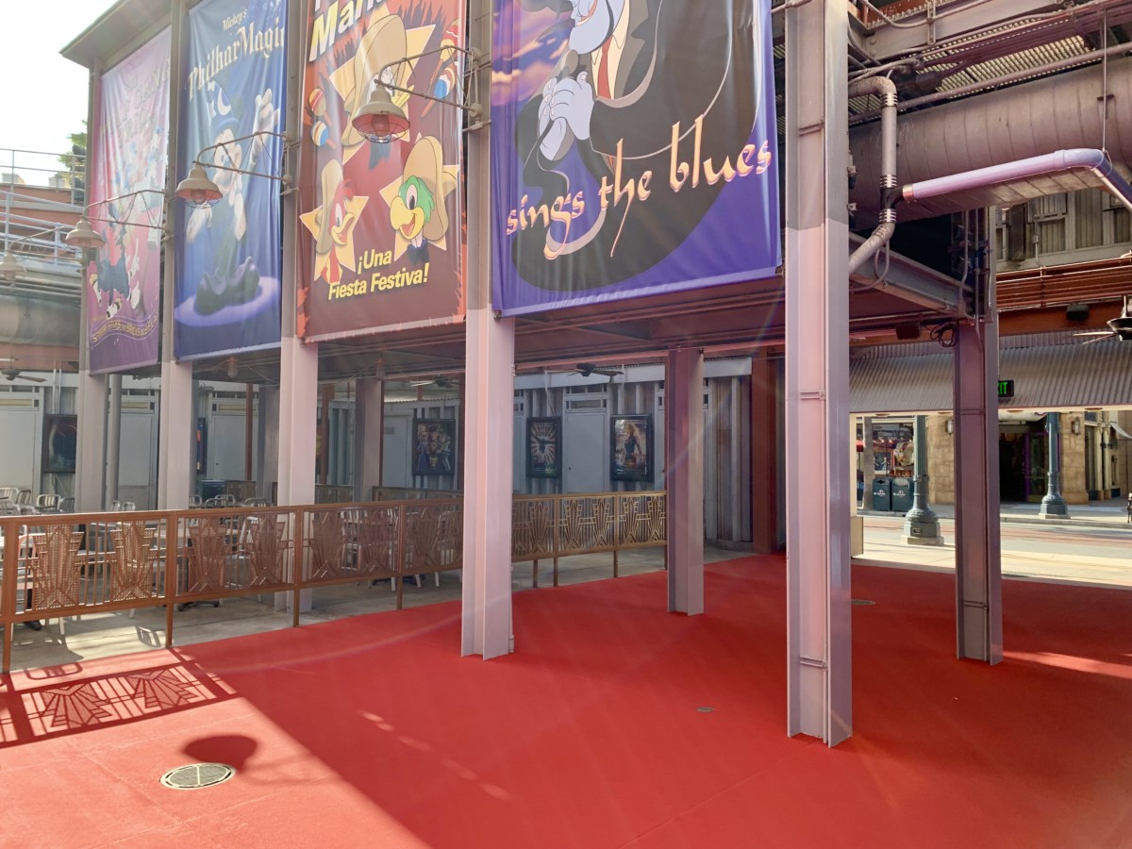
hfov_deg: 67.3
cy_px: 424
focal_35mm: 26
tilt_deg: +4.5
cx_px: 566
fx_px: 850
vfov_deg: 53.1
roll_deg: -2.3
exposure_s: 1/325
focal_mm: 4.25
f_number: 1.8
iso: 25
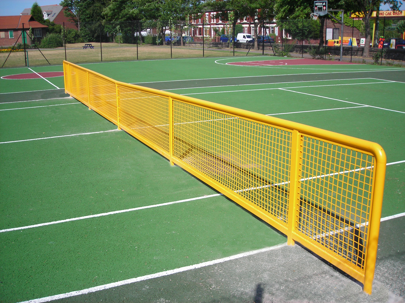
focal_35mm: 38
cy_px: 152
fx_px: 445
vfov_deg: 37.7
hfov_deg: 49.0
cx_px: 202
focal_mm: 6.3
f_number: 6.4
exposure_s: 1/172
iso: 50
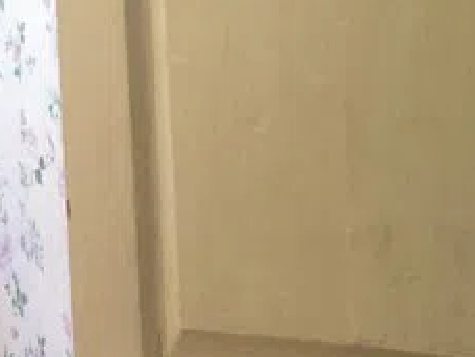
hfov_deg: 16.1
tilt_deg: -8.6
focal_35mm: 122
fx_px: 1674
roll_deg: +0.2
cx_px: 204
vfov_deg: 12.1
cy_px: 284
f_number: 2.2
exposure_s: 1/17
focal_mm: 4.15
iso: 125
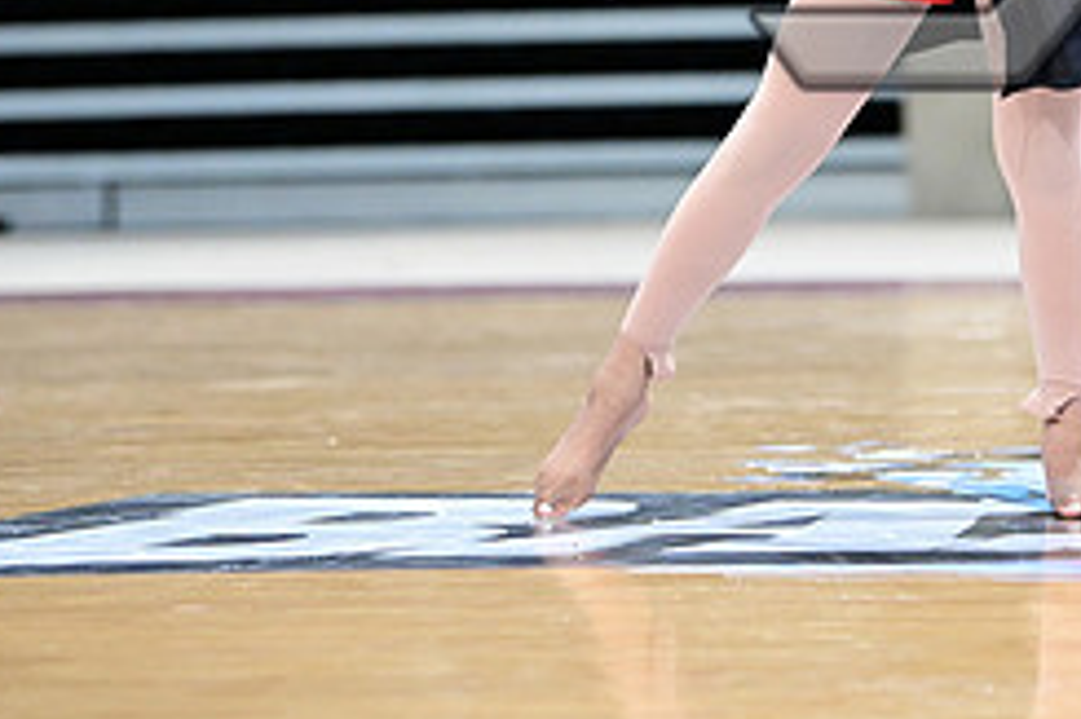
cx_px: 1072
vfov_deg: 4.7
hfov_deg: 7.1
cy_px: -101
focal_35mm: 289
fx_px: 8672
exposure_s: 1/1000
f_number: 3.2
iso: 6400
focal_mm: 122
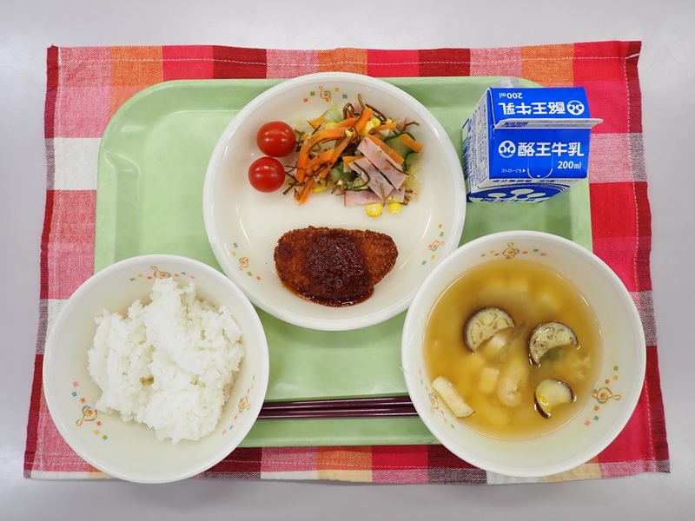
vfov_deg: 54.9
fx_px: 502
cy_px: 260
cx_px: 348
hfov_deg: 69.4
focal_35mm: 25
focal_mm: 4.5
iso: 100
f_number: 2
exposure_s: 1/125
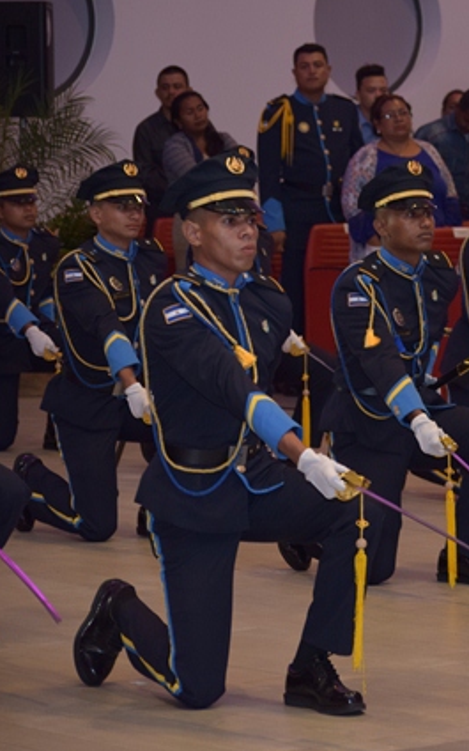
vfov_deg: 12.6
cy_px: 376
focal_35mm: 166
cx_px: 557
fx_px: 3395
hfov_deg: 7.8
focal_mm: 72
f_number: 5
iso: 800
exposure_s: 1/100
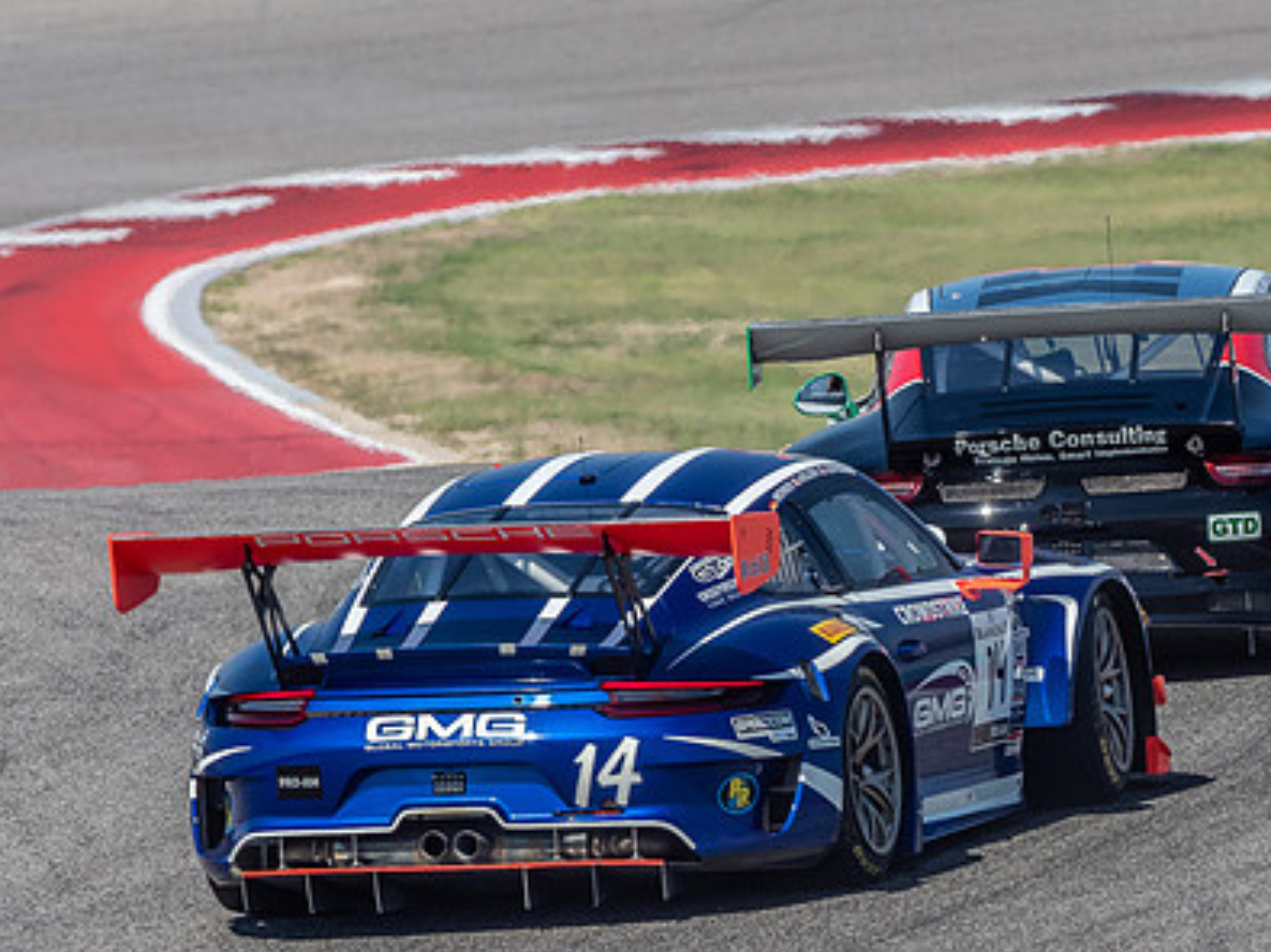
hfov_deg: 1.9
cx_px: 785
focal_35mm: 1040
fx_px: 38174
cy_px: 497
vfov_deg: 1.4
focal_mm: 300
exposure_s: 1/1250
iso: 200
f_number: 5.6
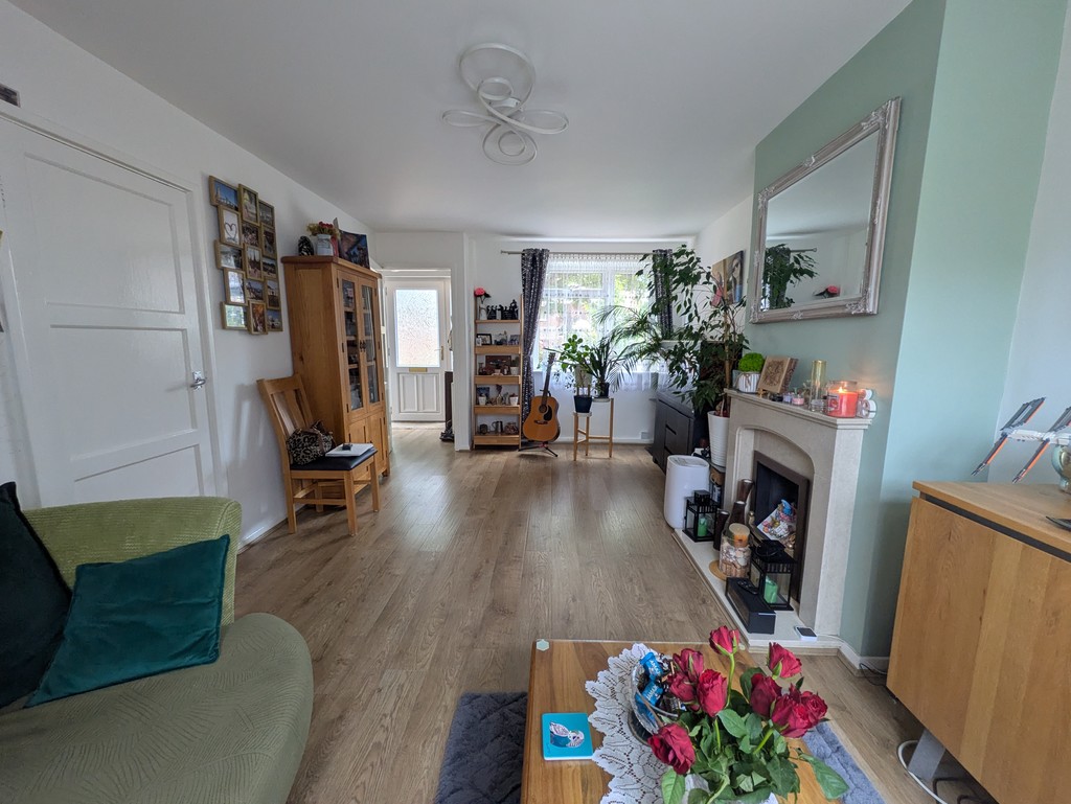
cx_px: 536
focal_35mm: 14
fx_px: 433
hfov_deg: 102.0
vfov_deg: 85.7
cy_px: 402
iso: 126
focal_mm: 1.83
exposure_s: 1/100
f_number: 2.2
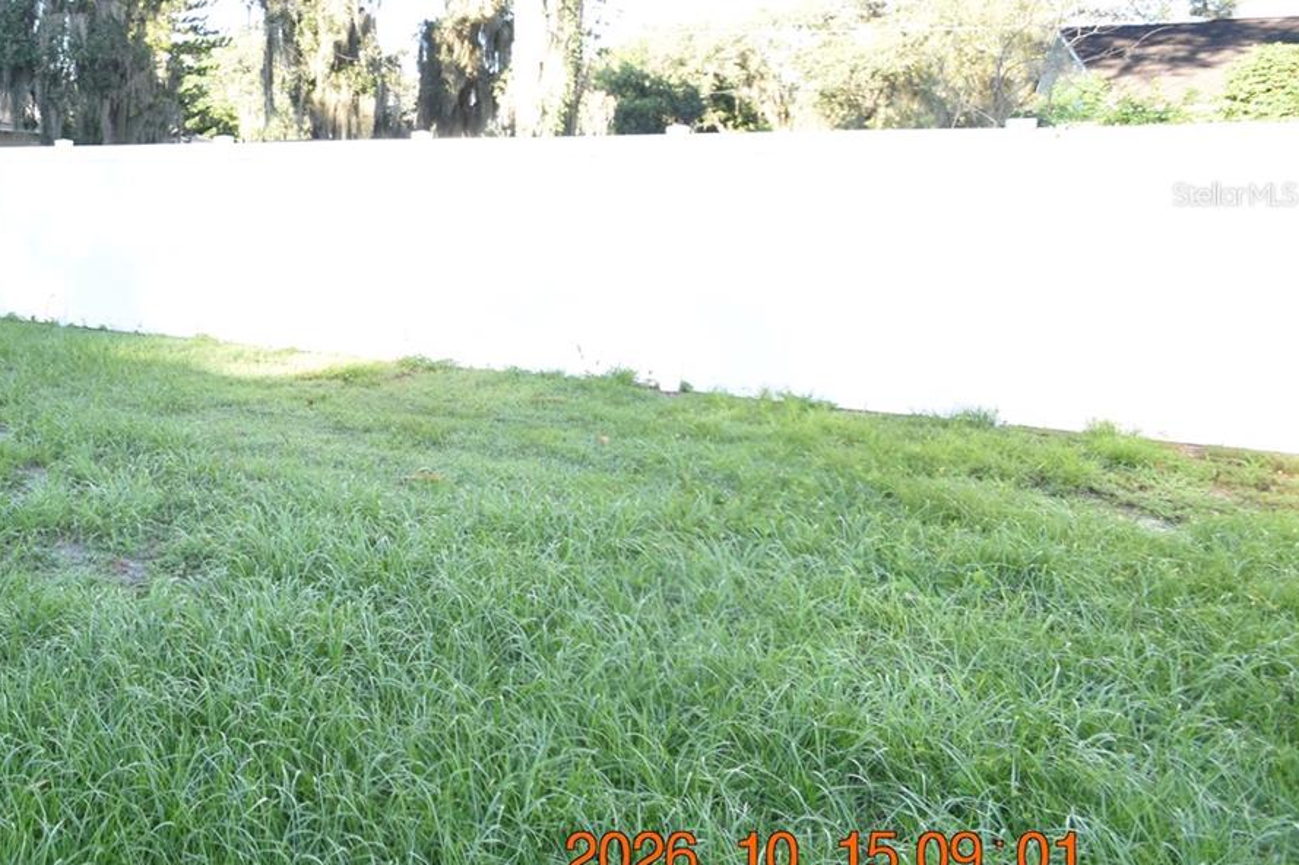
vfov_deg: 45.8
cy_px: 194
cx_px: 134
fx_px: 974
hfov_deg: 58.0
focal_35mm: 27
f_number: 5.6
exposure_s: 1/125
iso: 400
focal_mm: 10
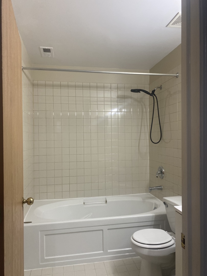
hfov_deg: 53.1
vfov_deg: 67.3
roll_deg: +1.1
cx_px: 104
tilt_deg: +0.4
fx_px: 207
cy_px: 138
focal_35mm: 26
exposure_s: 1/120
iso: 100
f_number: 1.8
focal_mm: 4.25
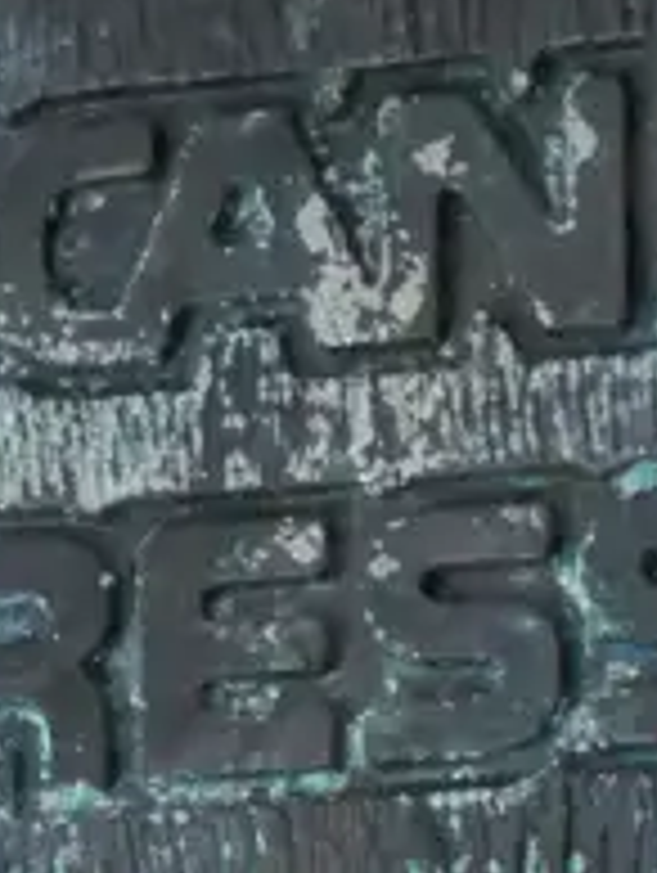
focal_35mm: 348
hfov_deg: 4.3
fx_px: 8787
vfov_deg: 5.6
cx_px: -137
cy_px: 1328
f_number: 5.4
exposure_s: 1/80
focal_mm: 33
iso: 2500
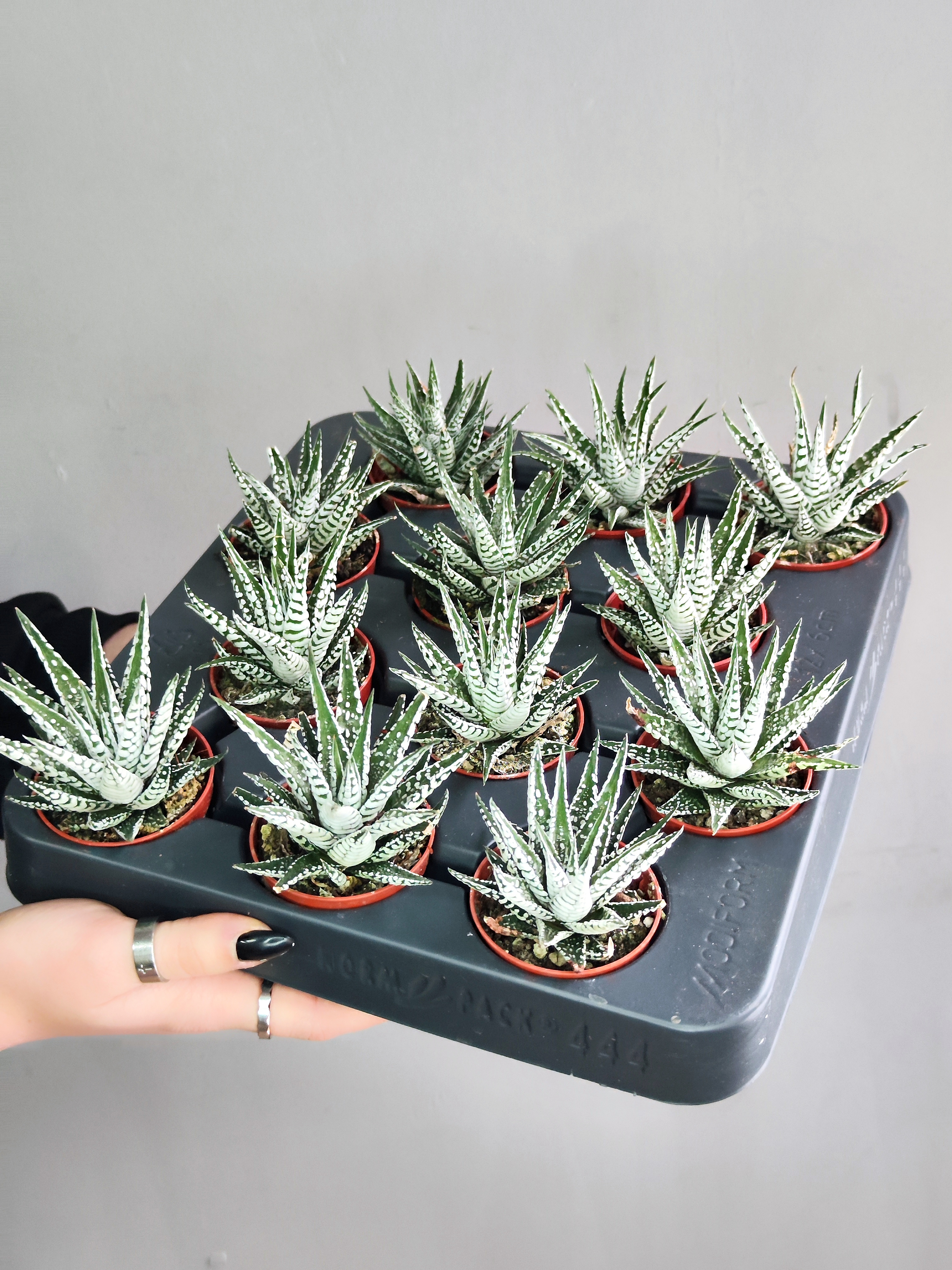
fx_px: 843
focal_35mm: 23
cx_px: 476
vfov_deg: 73.9
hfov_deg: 58.9
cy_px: 635
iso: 786
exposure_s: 1/100
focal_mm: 7.01
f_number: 1.69
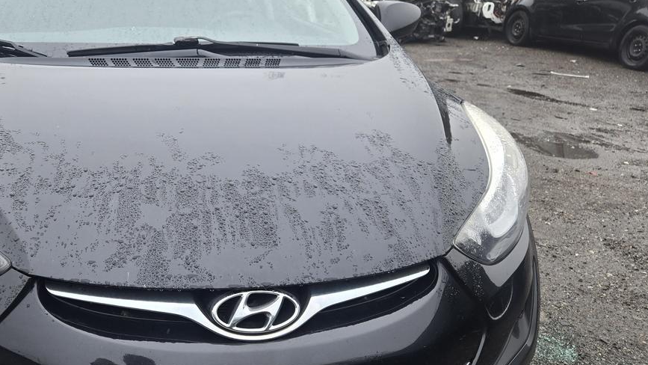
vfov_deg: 31.9
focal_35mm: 37
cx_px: 179
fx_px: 636
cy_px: 225
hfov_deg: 52.1
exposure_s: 1/180
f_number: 1.8
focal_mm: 5.4
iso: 32
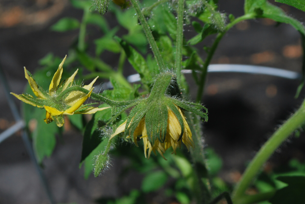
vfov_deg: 16.2
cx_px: 151
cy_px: 101
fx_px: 717
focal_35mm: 85
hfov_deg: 24.0
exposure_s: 1/500
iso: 200
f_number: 11
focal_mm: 55
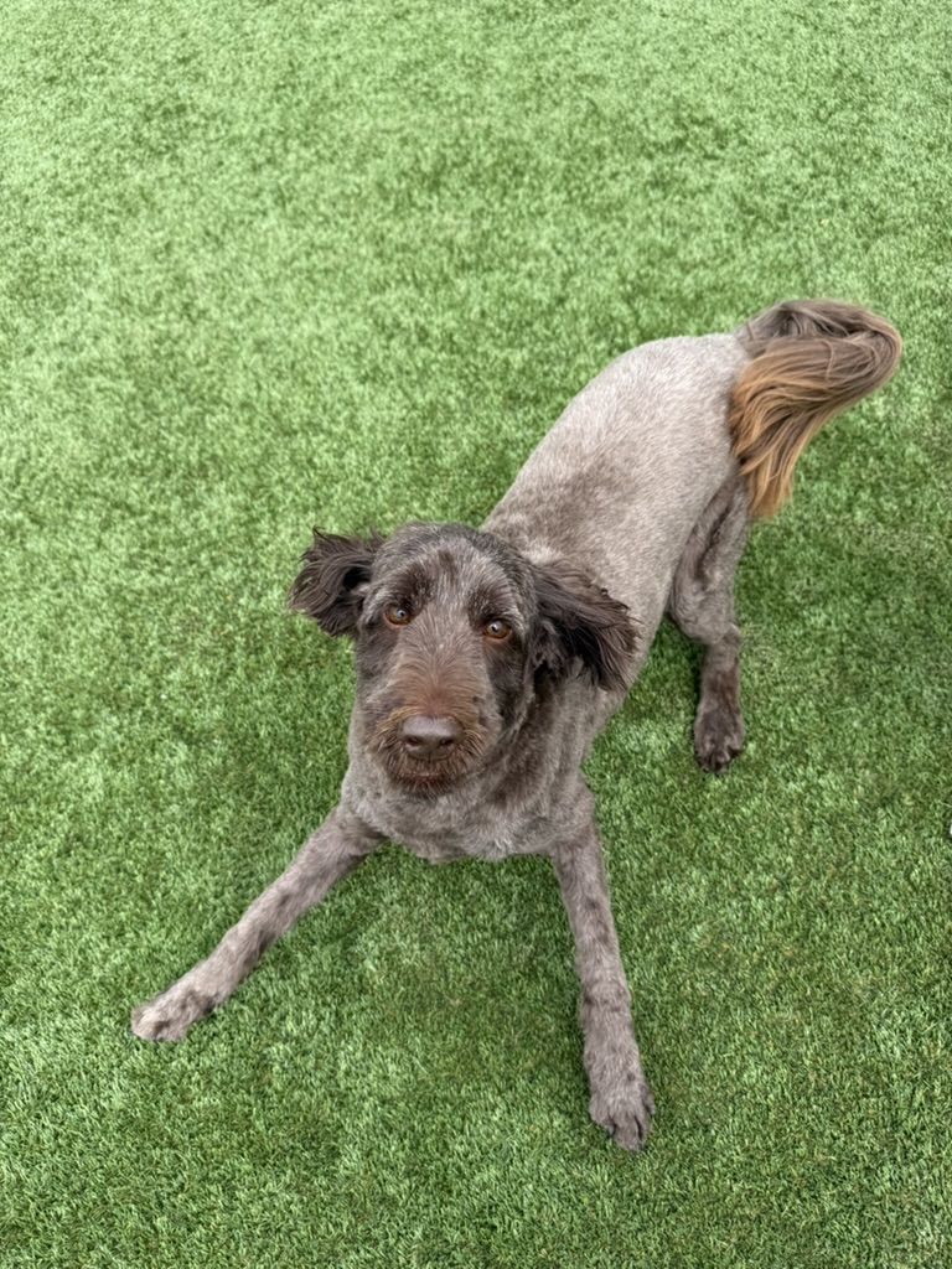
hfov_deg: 56.8
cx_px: 476
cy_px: 634
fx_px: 880
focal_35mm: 24
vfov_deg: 71.6
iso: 80
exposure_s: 1/1770
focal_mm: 6.76
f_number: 1.78
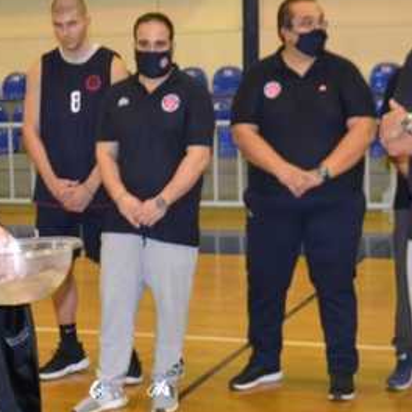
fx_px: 1122
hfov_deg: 20.8
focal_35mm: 83
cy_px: 228
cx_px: 181
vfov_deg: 20.8
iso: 2000
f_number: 3.8
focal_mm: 21
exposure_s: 1/60
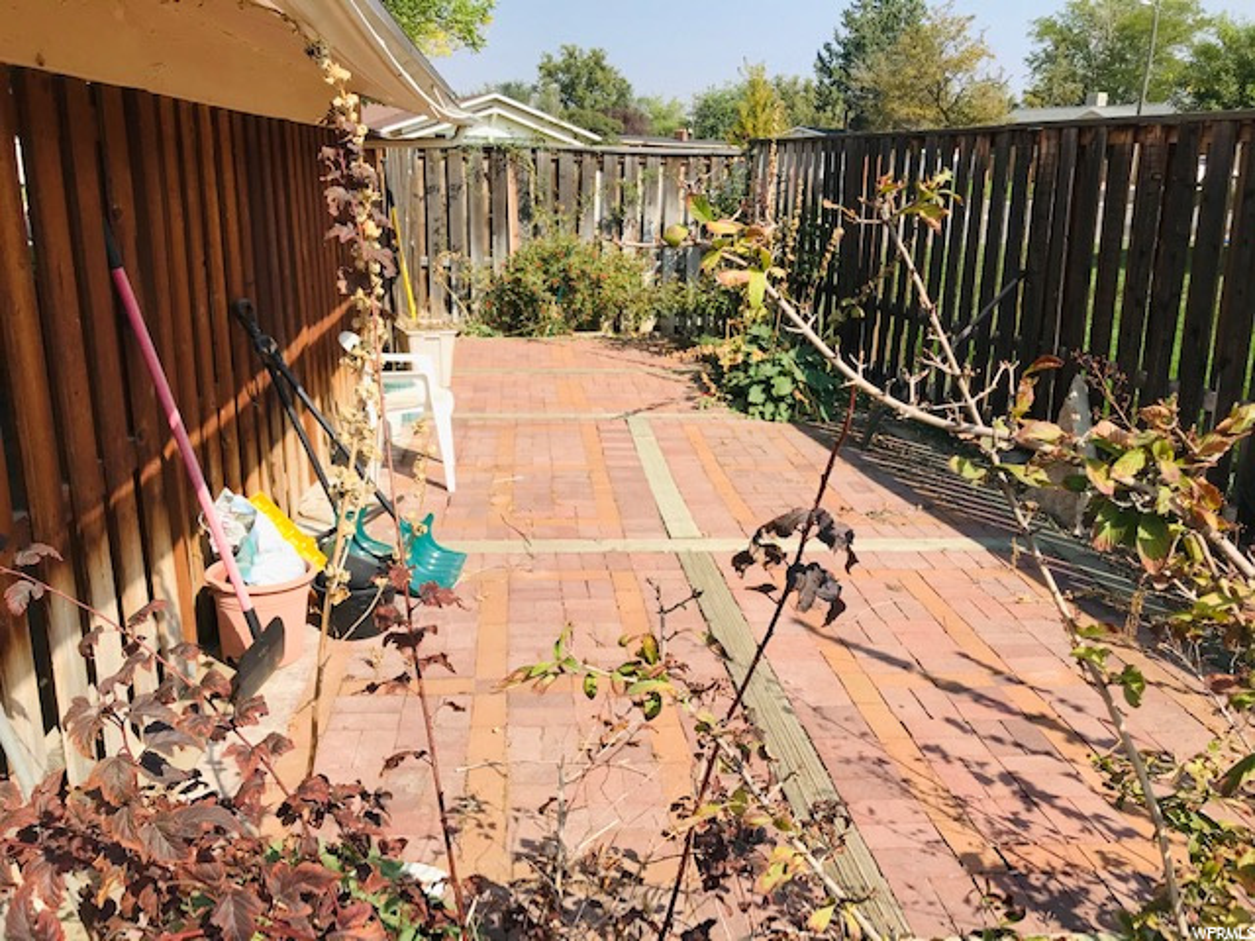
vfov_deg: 49.7
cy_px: 470
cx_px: 628
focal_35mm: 28
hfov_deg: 63.4
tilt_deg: -15.0
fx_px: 1015
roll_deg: -0.8
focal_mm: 3.99
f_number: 1.8
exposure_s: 1/1880
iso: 20
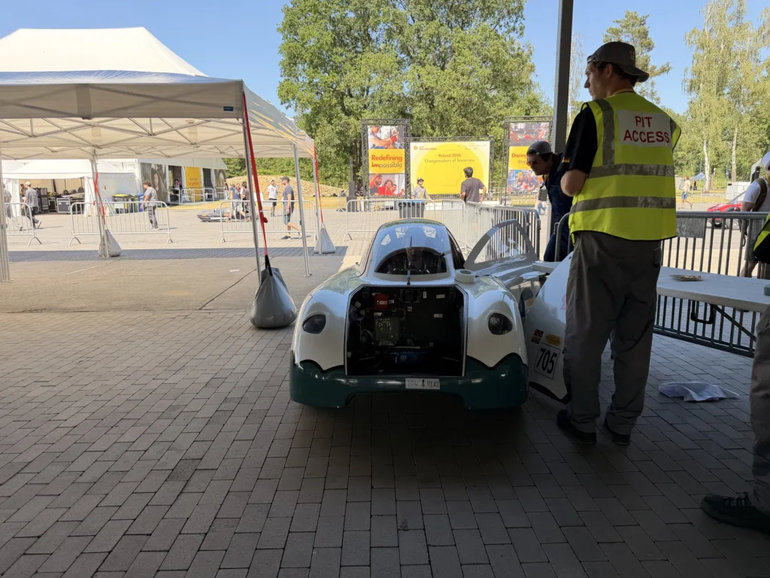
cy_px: 289
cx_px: 385
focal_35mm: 24
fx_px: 534
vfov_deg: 56.8
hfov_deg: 71.6
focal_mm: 6.76
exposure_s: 1/868
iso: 80
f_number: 1.78
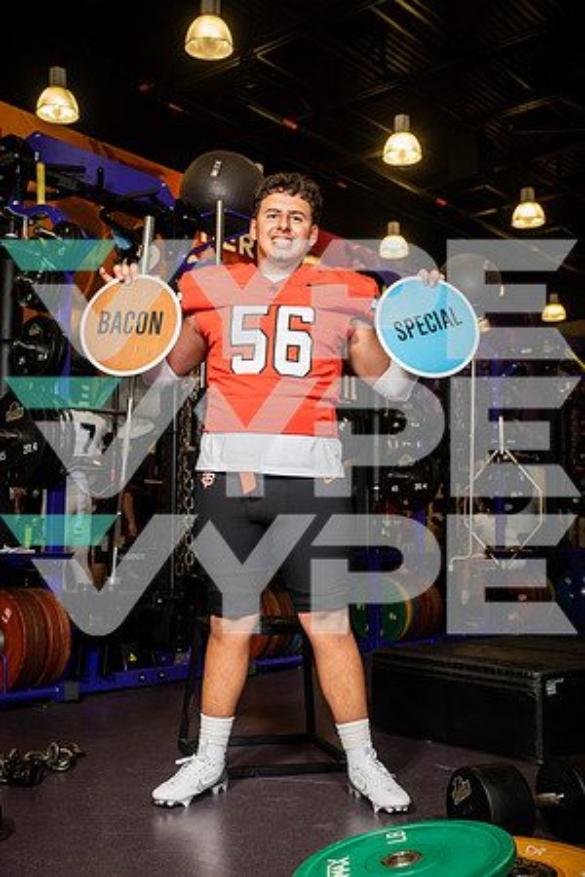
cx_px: 292
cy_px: 438
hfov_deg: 33.4
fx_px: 975
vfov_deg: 48.5
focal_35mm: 40
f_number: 5.6
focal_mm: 40
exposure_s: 1/250
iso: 500
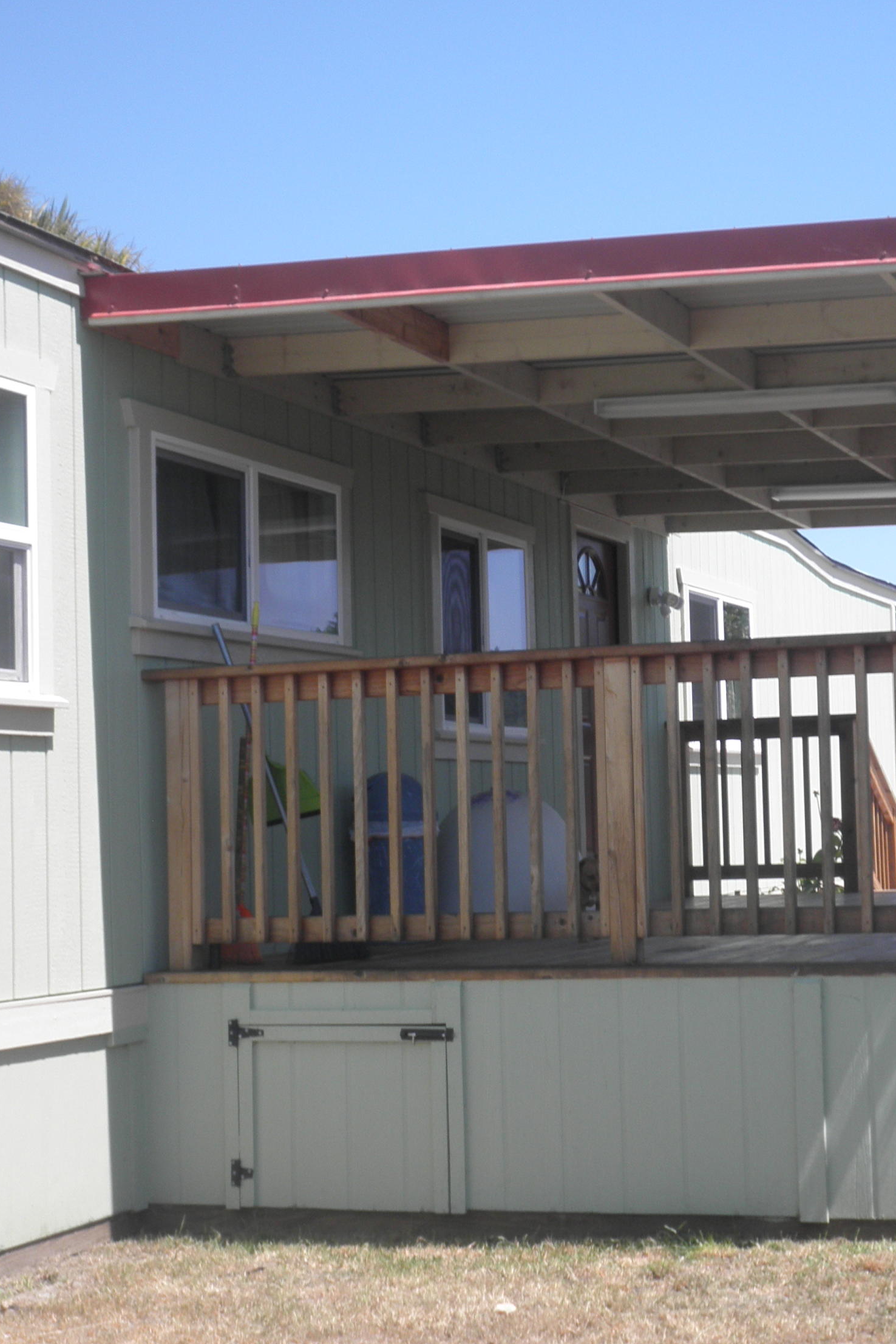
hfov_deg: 21.8
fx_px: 2314
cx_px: 649
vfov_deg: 32.4
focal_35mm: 62
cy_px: 675
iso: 64
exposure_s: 1/60
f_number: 9.6
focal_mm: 7.9
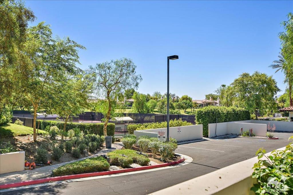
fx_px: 244
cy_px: 98
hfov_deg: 61.9
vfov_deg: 43.6
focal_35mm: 30
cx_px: 146
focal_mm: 20
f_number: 5
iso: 100
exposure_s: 1/200
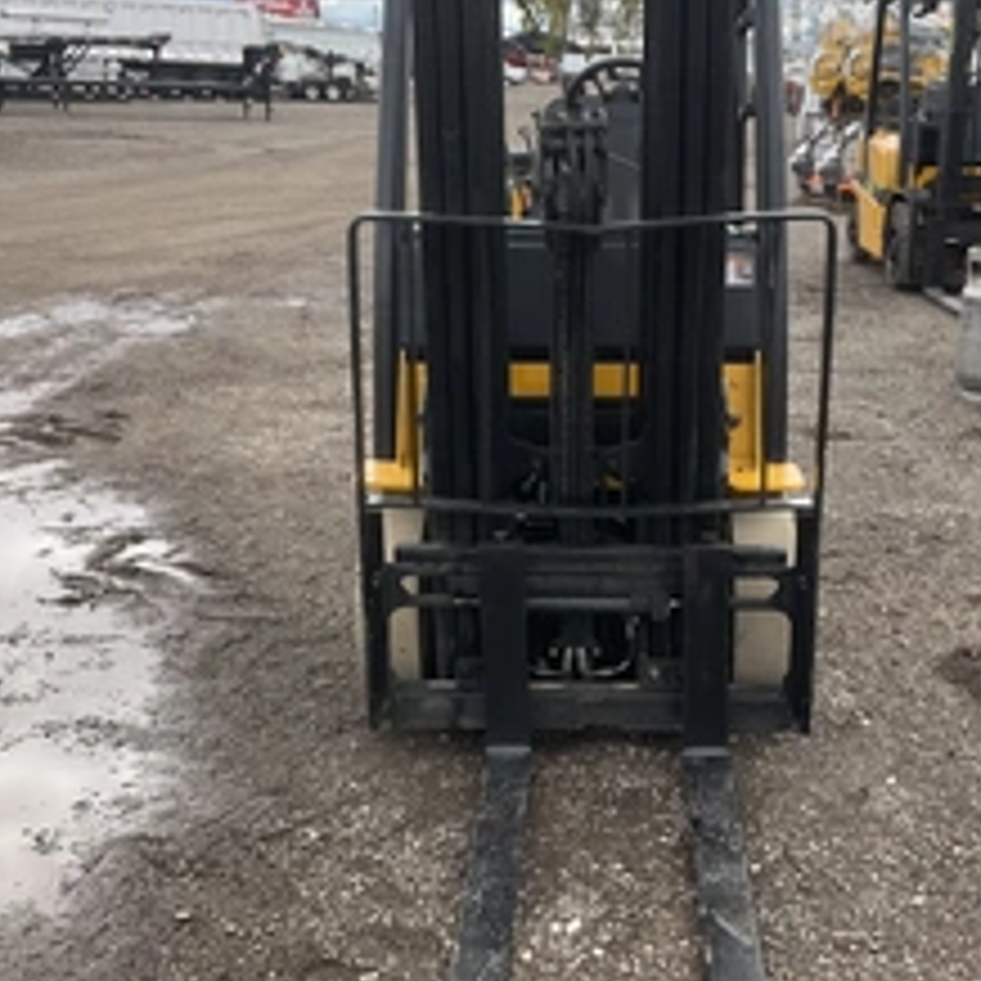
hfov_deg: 36.0
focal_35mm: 47
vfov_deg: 36.0
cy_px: 454
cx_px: 576
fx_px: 1507
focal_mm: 3
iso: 25
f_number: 1.8
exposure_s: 1/635
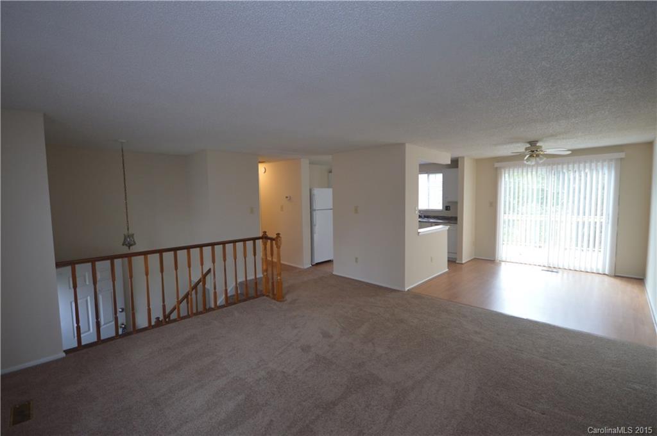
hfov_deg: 100.5
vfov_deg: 77.2
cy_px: 218
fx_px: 273
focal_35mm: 15
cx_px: 328
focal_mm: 10
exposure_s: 1/60
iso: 800
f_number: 4
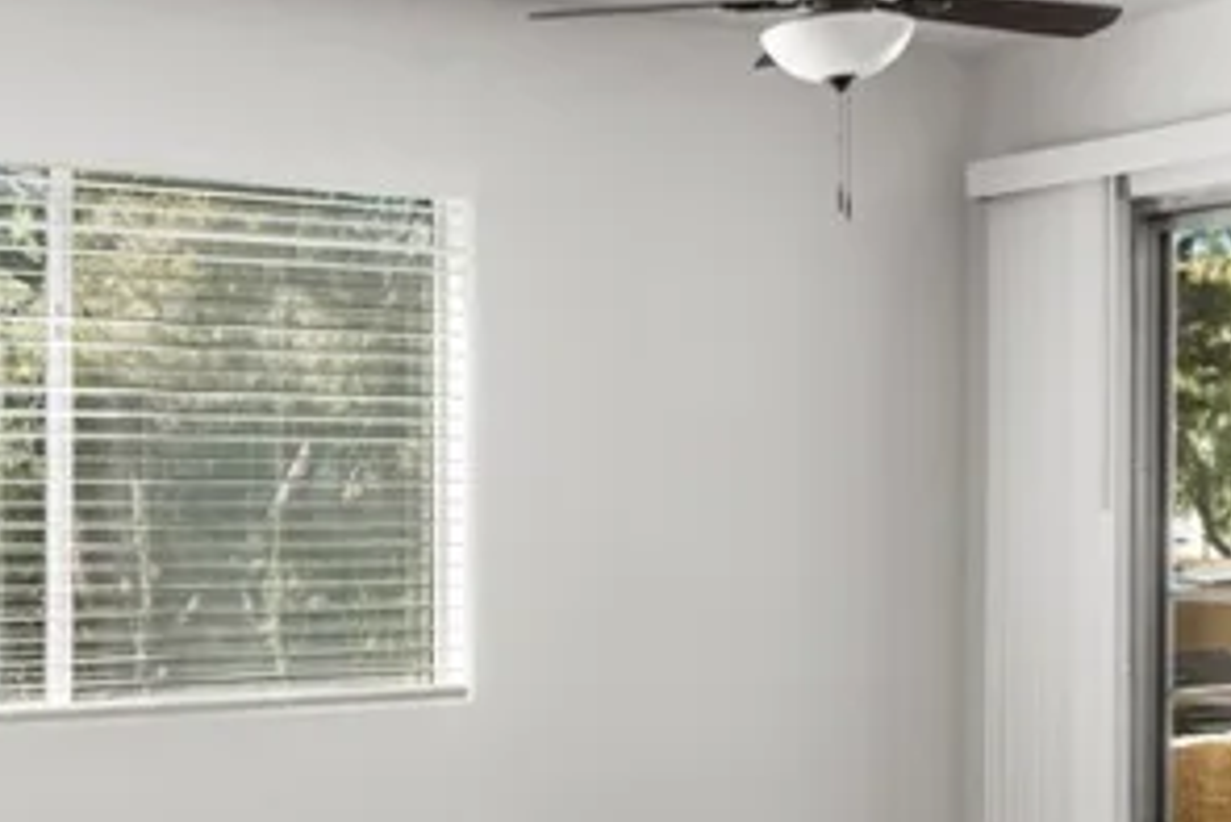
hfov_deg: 33.7
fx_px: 2018
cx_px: 430
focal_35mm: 59
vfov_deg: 23.0
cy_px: 499
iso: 400
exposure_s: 1/20
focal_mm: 17
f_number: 8
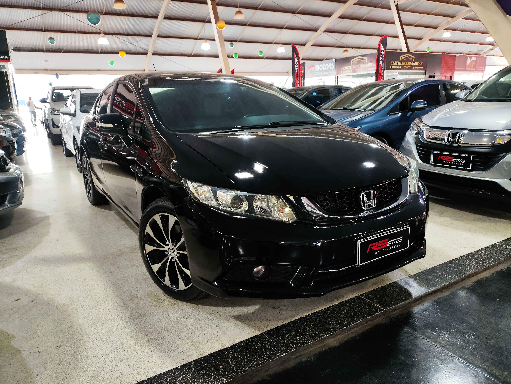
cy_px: 192
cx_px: 256
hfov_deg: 71.6
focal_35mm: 24
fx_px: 354
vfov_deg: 56.9
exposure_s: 1/30
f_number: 1.8
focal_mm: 4.68
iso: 165
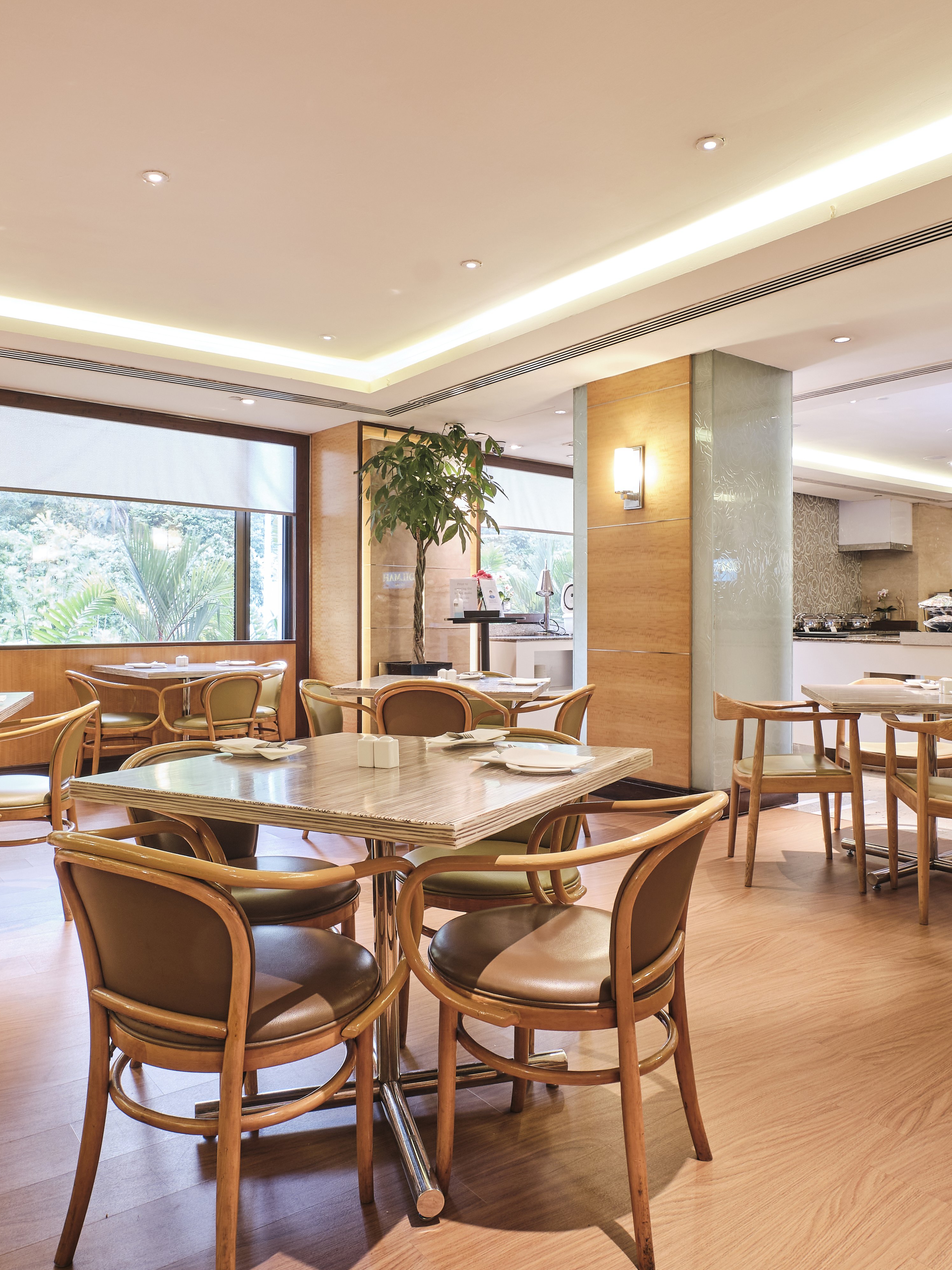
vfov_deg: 71.6
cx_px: 437
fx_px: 880
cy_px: 634
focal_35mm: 24
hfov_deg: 56.7
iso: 200
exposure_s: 1.5
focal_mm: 10.5
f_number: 8
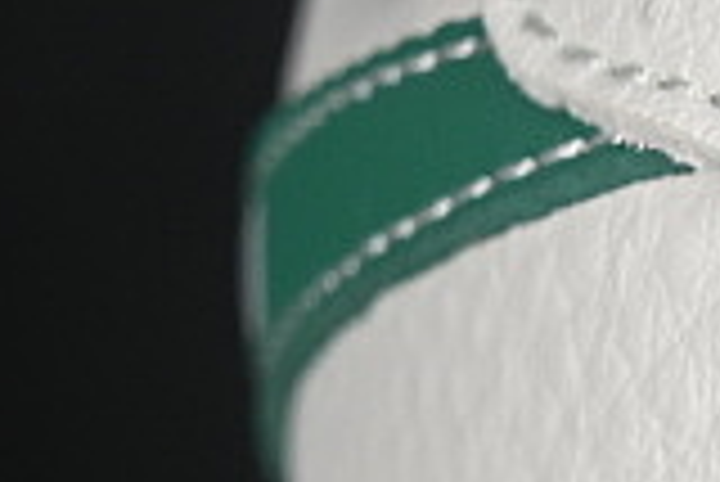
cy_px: 667
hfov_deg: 4.0
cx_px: 1584
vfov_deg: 2.7
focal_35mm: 506
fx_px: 10129
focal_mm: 50
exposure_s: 1/80
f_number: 7.1
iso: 160
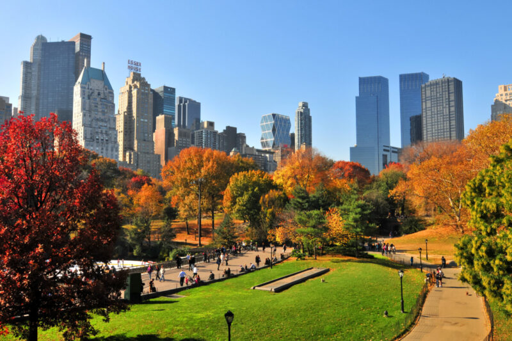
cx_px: 256
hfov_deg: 61.9
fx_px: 427
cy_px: 170
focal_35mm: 30
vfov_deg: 43.6
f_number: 8
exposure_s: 1/500
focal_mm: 20
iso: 200
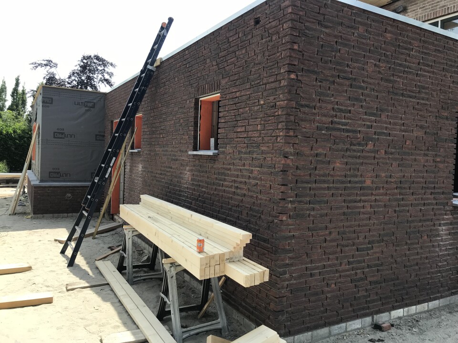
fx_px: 370
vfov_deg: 49.7
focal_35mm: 28
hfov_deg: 63.4
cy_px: 172
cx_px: 229
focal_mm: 3.99
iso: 20
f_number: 1.8
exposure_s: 1/1088
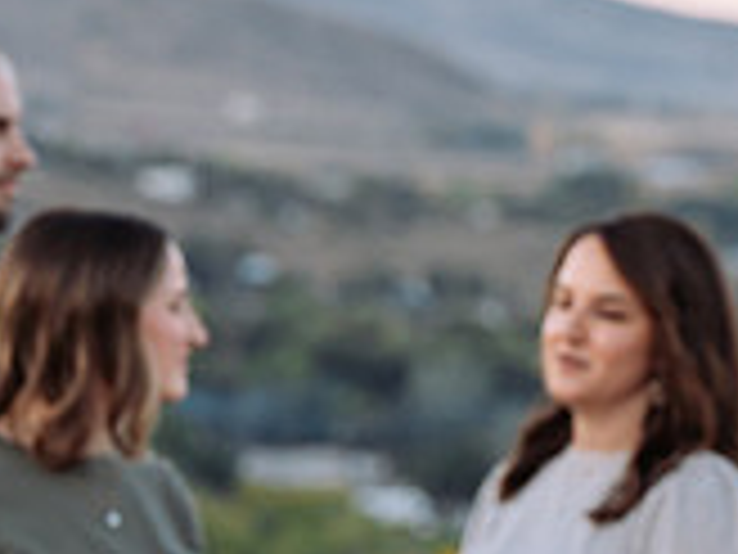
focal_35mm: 440
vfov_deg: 3.4
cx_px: 886
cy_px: 457
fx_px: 9381
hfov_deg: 4.5
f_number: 5.6
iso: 500
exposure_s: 1/160
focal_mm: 115
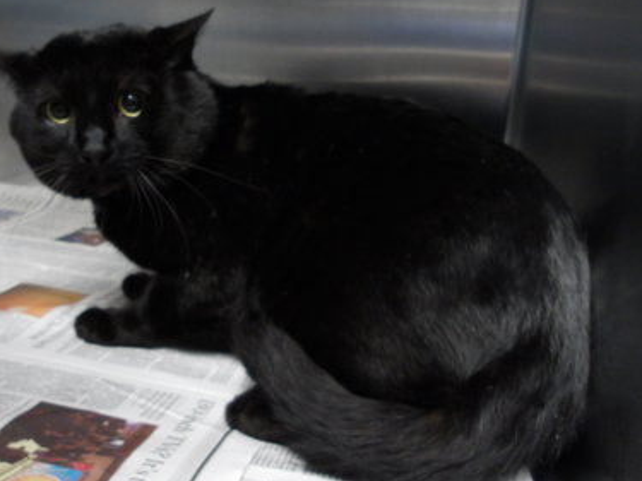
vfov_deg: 39.6
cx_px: 264
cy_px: 218
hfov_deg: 51.1
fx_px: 667
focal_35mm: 36
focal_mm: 4.9
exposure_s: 1/15
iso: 590
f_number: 3
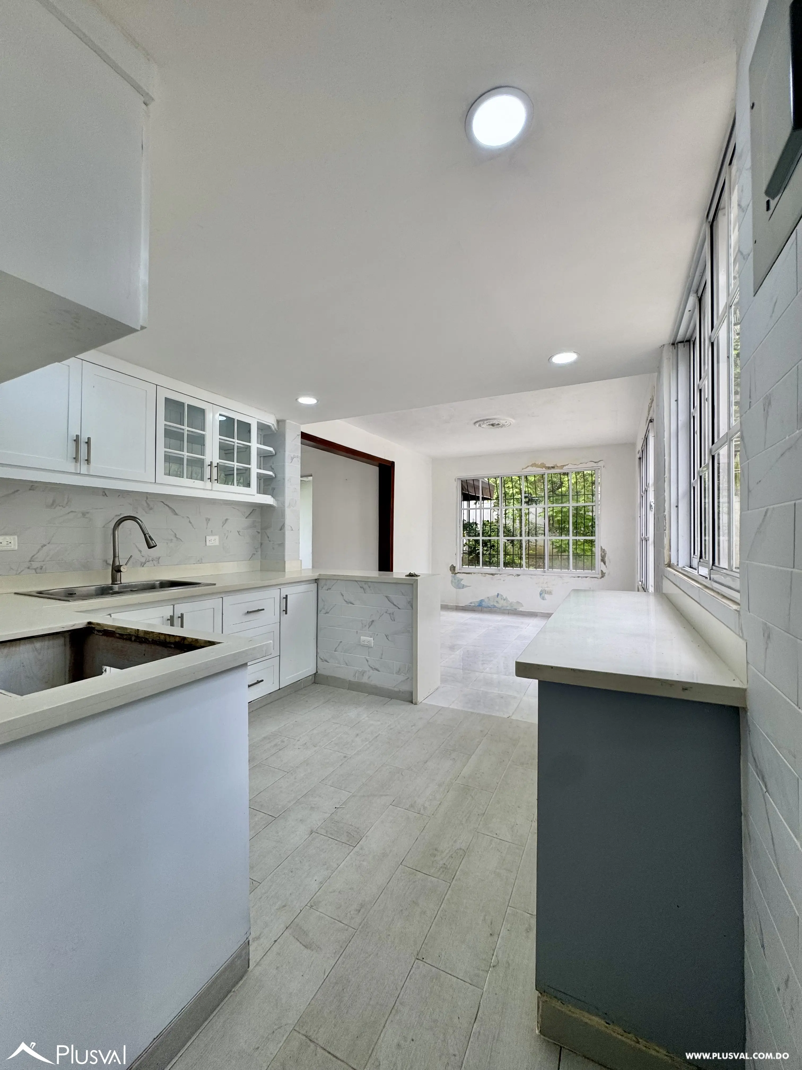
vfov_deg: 102.1
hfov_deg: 85.7
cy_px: 535
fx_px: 432
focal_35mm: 14
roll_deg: +0.4
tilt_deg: -1.2
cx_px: 401
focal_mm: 2.22
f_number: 2.2
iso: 64
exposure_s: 1/120
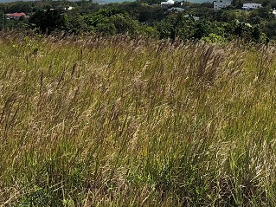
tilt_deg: -3.0
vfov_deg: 15.7
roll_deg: -1.4
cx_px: 159
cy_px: -48
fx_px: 717
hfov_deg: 21.8
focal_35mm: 90
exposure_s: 1/3690
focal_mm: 4
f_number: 1.8
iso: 20
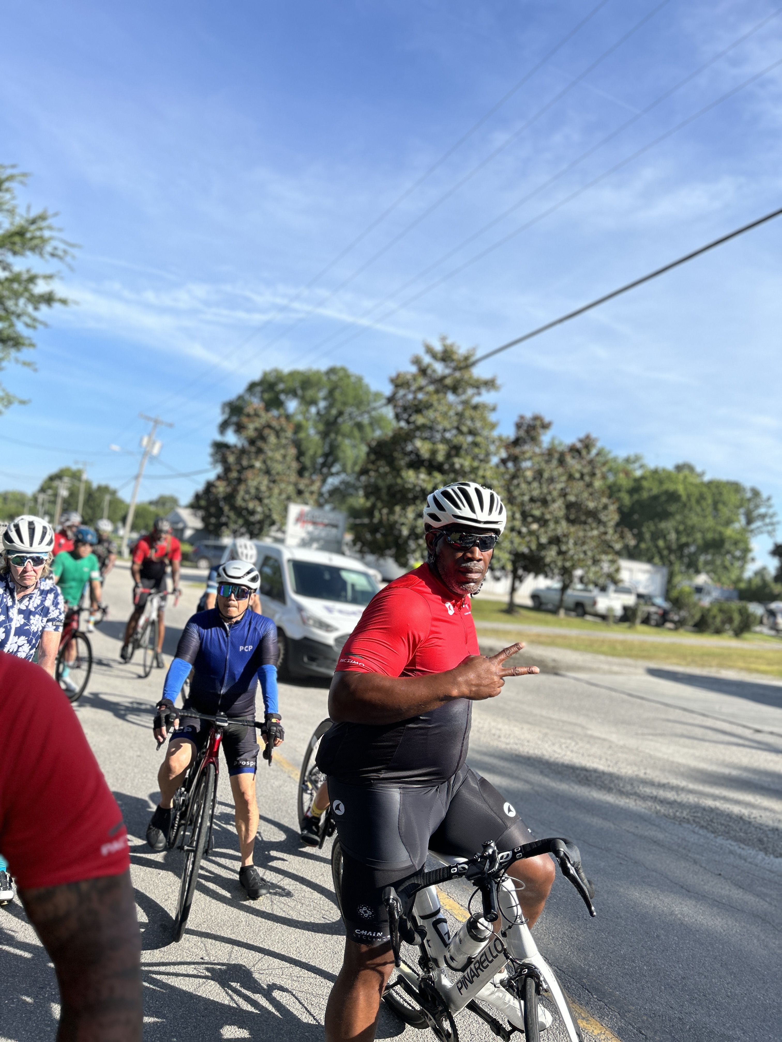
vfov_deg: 67.3
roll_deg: -5.5
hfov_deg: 53.1
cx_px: 391
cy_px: 521
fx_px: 783
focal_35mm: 26
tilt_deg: +4.2
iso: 50
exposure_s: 1/3571
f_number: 1.5
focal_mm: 5.7
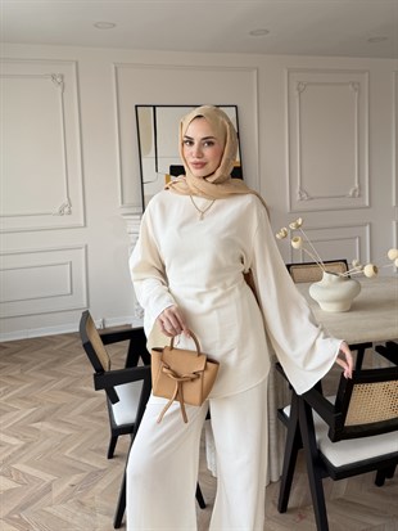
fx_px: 368
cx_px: 199
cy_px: 266
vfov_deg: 71.6
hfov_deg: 56.8
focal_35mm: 24
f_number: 1.78
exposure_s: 1/149
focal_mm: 6.76
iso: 64
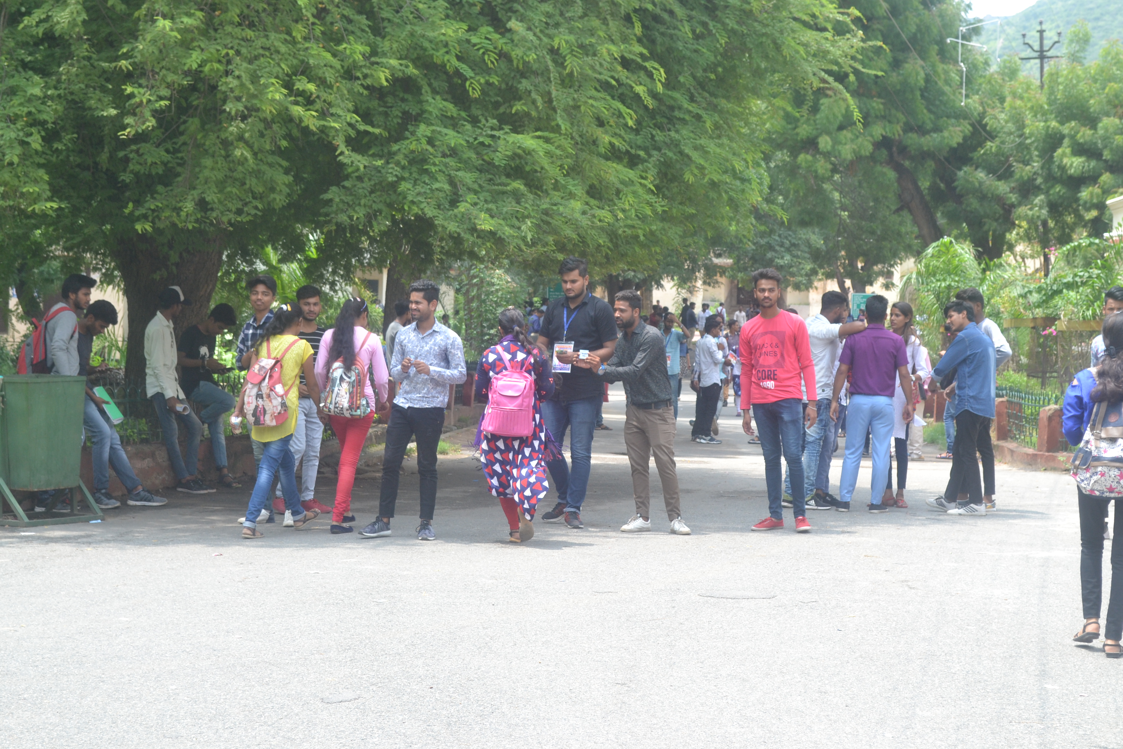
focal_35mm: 82
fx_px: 2573
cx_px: 562
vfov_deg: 16.6
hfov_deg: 24.6
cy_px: 374
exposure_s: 1/200
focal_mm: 55
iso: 400
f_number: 8
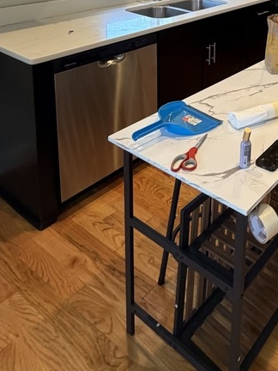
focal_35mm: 35
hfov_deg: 35.2
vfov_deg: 44.1
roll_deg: -4.3
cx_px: 302
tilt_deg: -11.1
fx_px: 375
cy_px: -8
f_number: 2.2
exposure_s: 1/60
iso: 320
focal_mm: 2.22
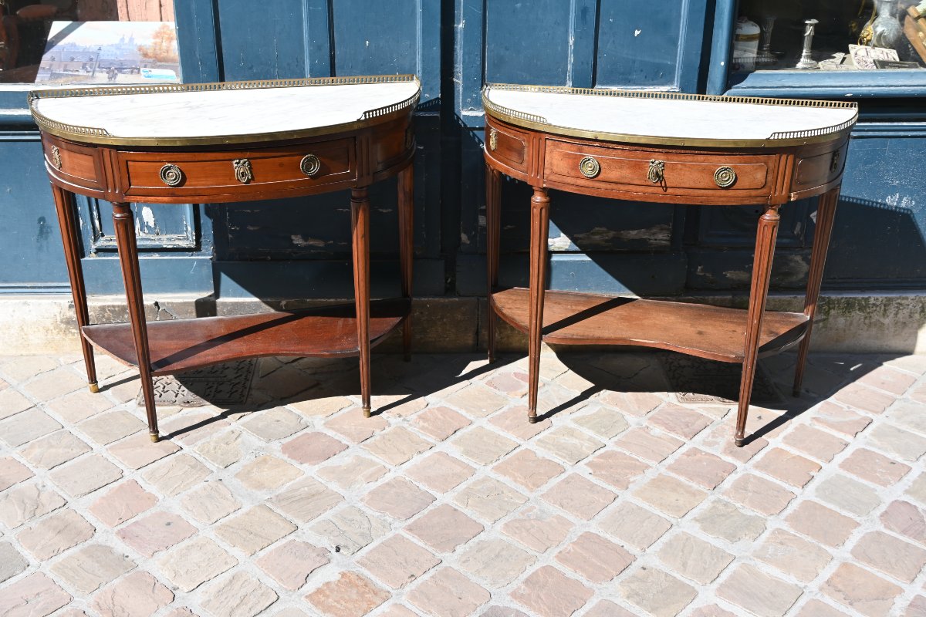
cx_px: 463
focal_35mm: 39
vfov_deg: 34.2
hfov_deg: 49.6
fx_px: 1003
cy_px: 308
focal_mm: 26
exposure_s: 1/250
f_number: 5.6
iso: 110
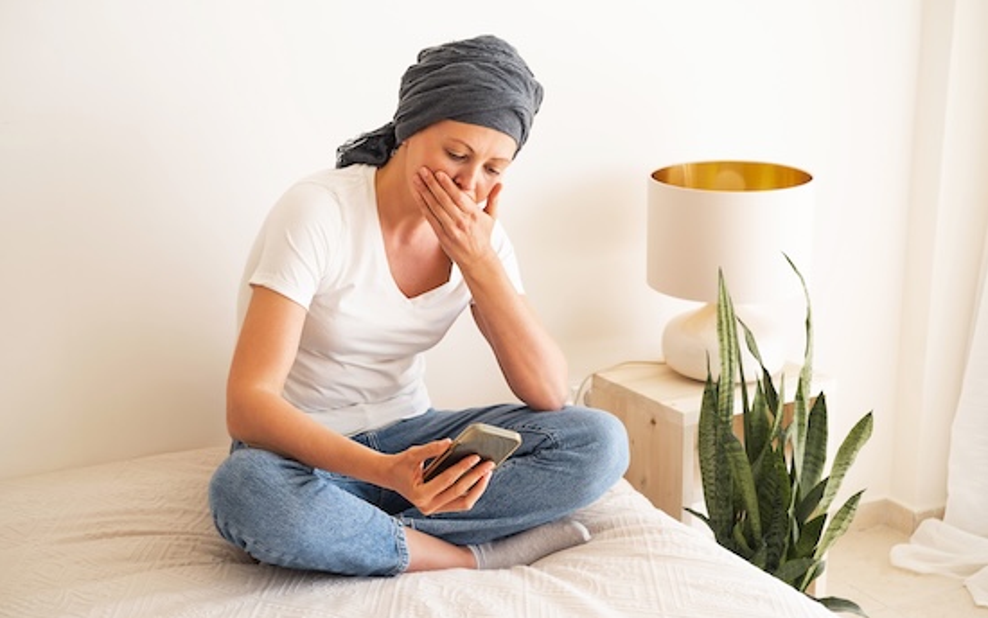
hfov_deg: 36.9
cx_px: 499
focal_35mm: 55
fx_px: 1481
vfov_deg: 23.6
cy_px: 326
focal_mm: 35
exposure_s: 1/125
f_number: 3.2
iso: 200
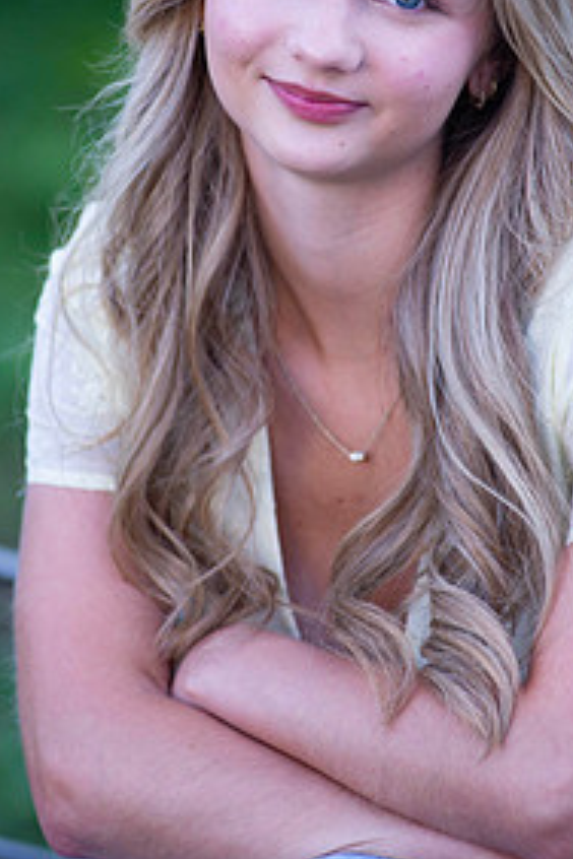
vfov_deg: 7.0
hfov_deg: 4.7
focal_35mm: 295
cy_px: 308
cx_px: 320
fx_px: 7043
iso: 160
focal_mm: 185
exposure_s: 1/125
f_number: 4
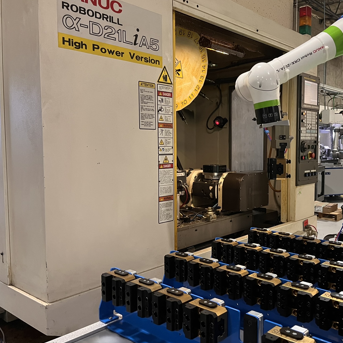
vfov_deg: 48.5
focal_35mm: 34
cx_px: 236
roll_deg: -0.8
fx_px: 381
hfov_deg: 47.4
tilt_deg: -4.6
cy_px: 173
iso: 400
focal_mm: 5.1
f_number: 1.6
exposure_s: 1/60
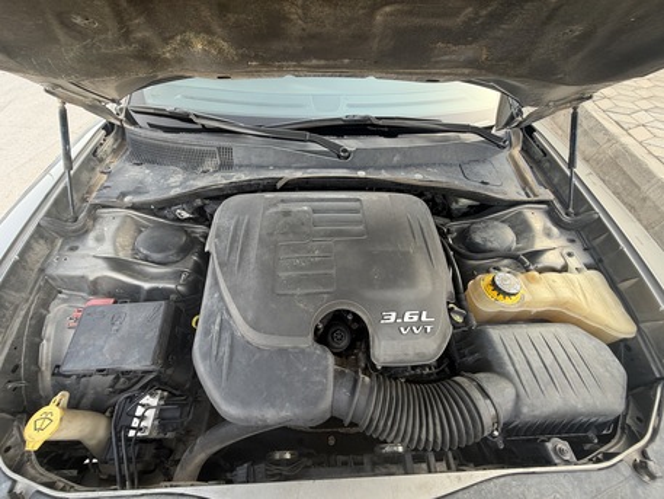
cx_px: 332
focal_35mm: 14
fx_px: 269
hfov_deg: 102.0
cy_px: 250
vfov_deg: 85.7
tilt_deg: -50.9
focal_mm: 2.22
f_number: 2.2
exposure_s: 1/121
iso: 50
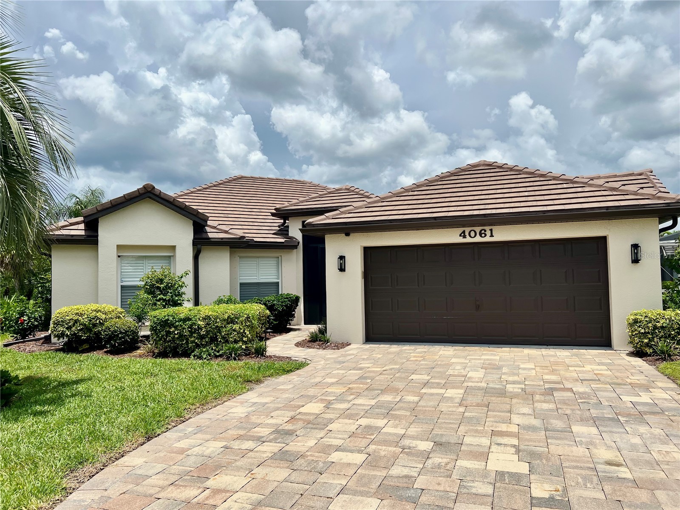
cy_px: 255
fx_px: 511
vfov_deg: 53.1
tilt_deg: +3.4
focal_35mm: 26
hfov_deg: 67.3
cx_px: 340
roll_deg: +1.1
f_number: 1.5
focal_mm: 5.7
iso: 50
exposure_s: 1/10309
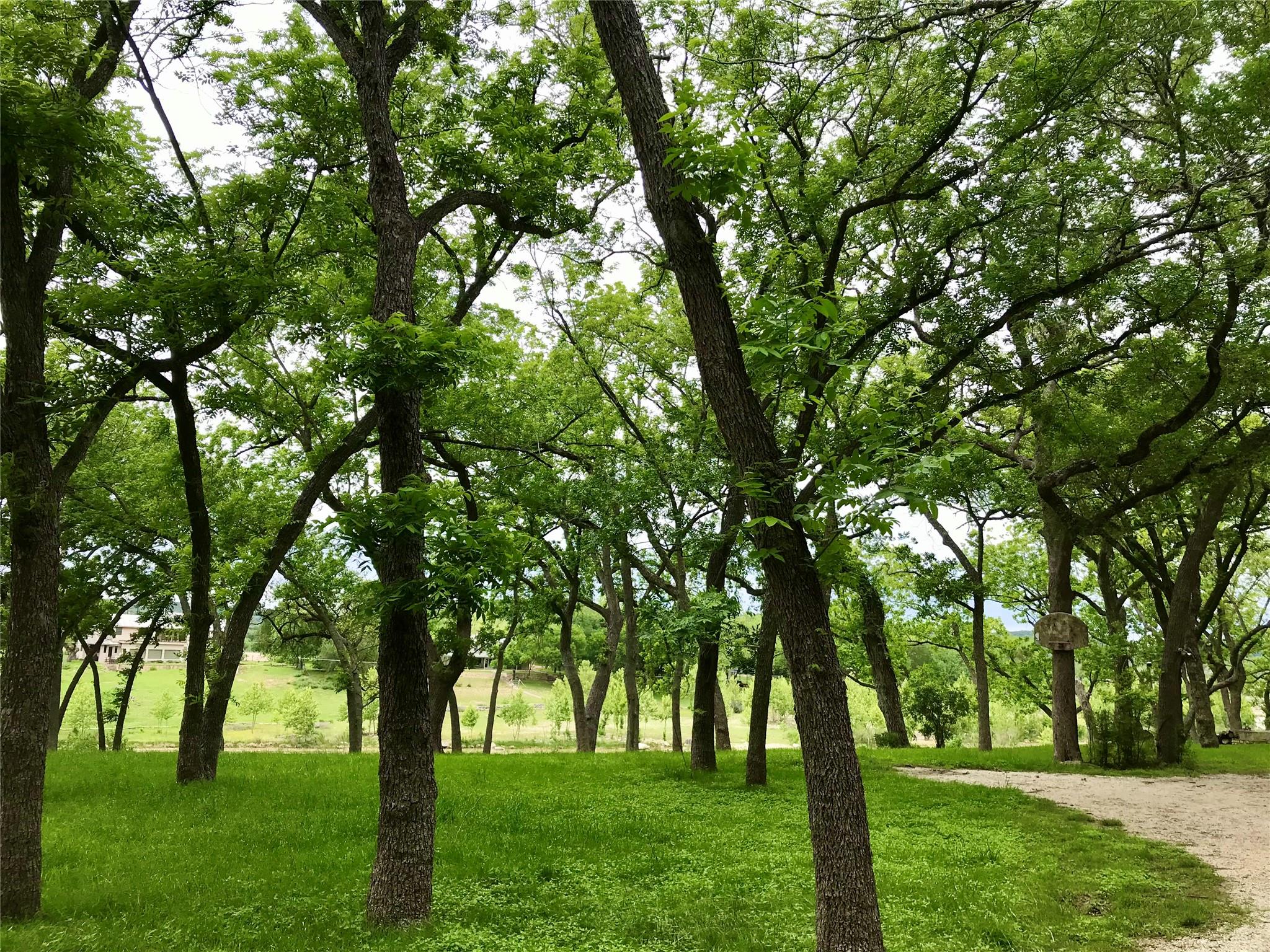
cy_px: 476
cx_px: 635
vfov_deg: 49.7
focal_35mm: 28
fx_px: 1027
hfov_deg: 63.4
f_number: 1.8
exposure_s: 1/929
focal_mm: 3.99
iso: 20
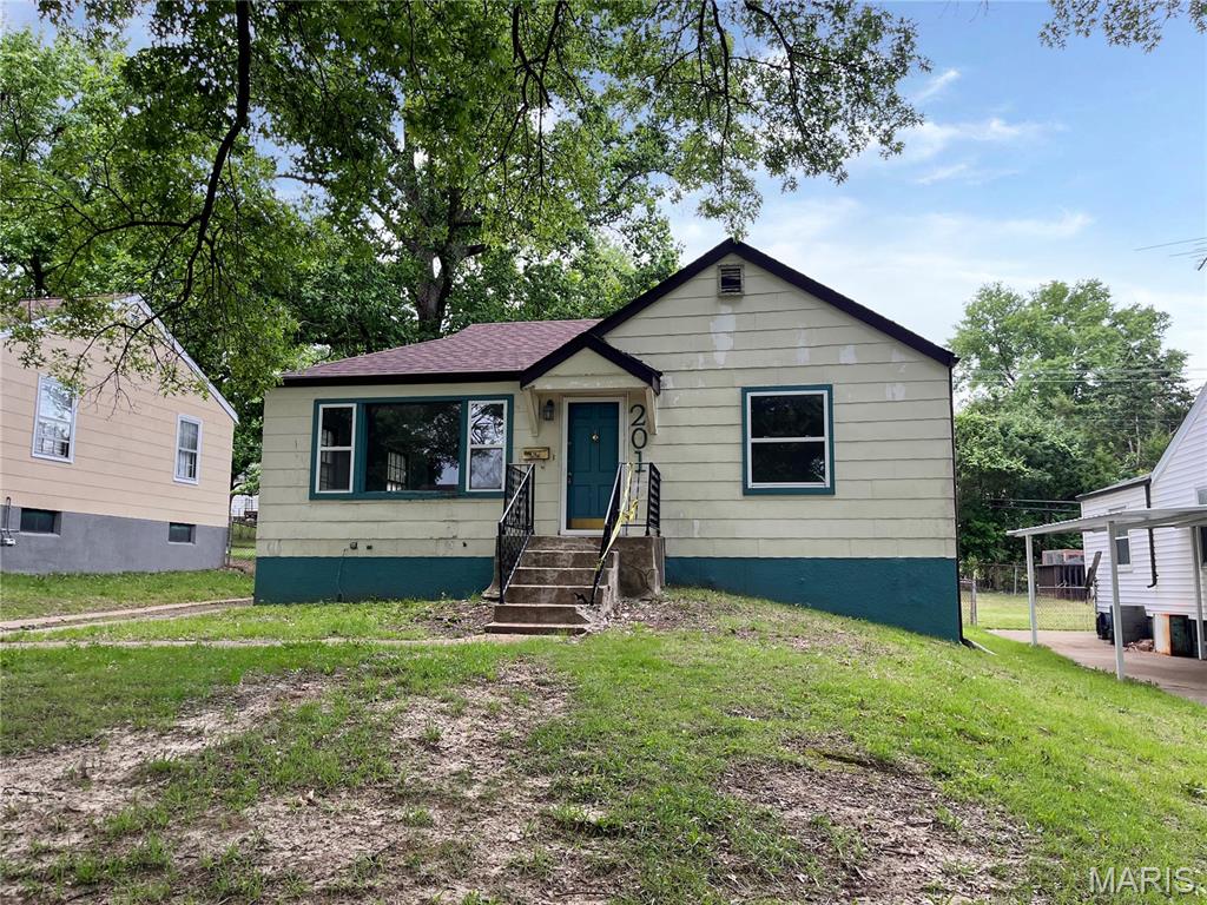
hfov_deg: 67.3
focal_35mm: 26
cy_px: 452
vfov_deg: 53.1
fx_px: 907
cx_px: 604
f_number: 1.6
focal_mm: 5.1
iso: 80
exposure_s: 1/121
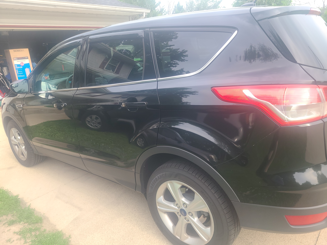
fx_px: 246
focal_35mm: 26
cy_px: 122
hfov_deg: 67.3
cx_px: 164
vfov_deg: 53.1
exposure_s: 1/246
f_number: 1.8
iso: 40
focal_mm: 5.4
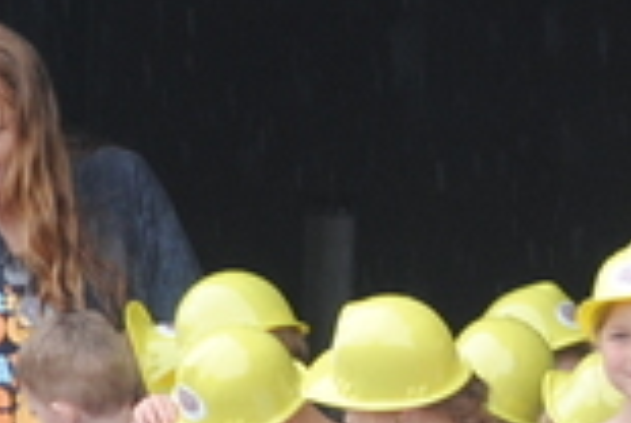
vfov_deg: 1.4
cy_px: 144
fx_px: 17368
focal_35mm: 989
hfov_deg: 2.1
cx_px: 1144
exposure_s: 1/250
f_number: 4.5
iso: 200
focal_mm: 102
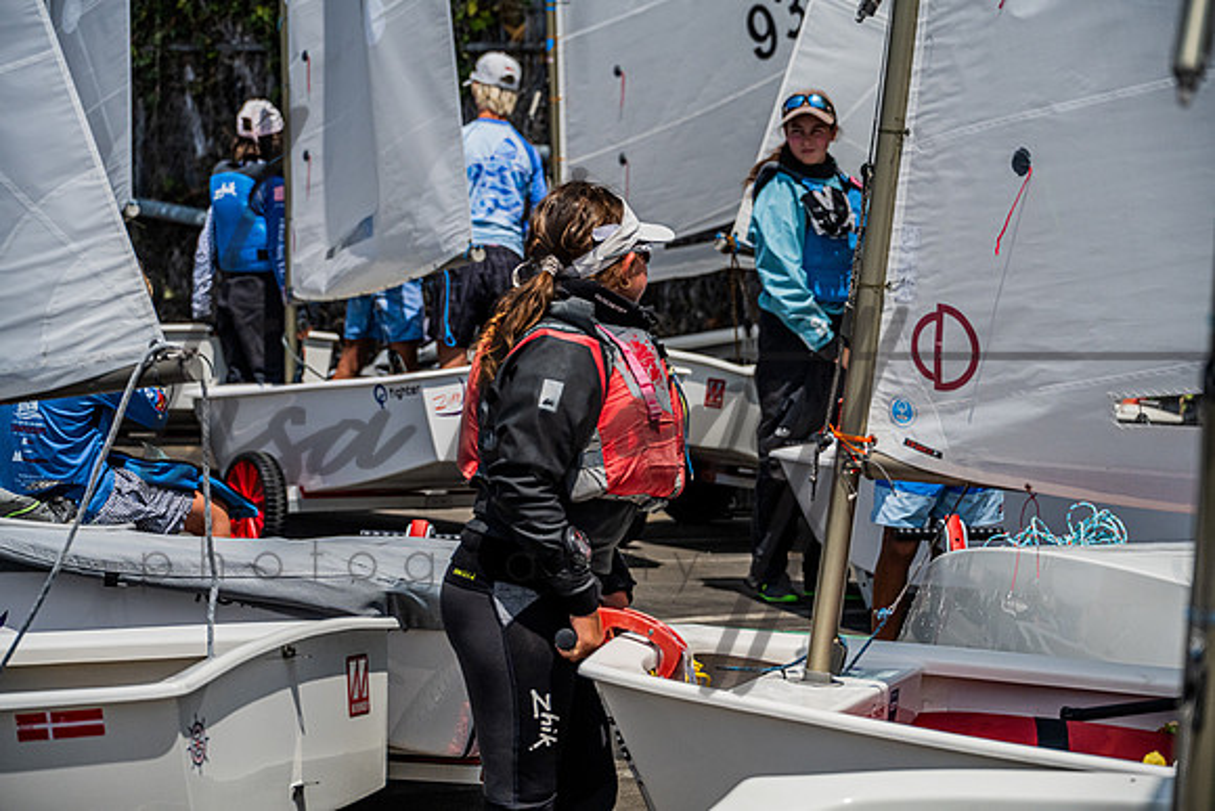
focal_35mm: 120
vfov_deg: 11.4
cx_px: 608
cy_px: 406
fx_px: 4051
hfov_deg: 17.1
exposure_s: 1/8000
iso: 1000
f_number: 6.7
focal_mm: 120
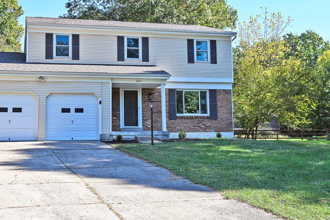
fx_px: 403
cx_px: 119
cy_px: 82
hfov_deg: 44.1
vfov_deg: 30.4
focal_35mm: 44
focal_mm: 30
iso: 100
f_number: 5.6
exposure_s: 1/250
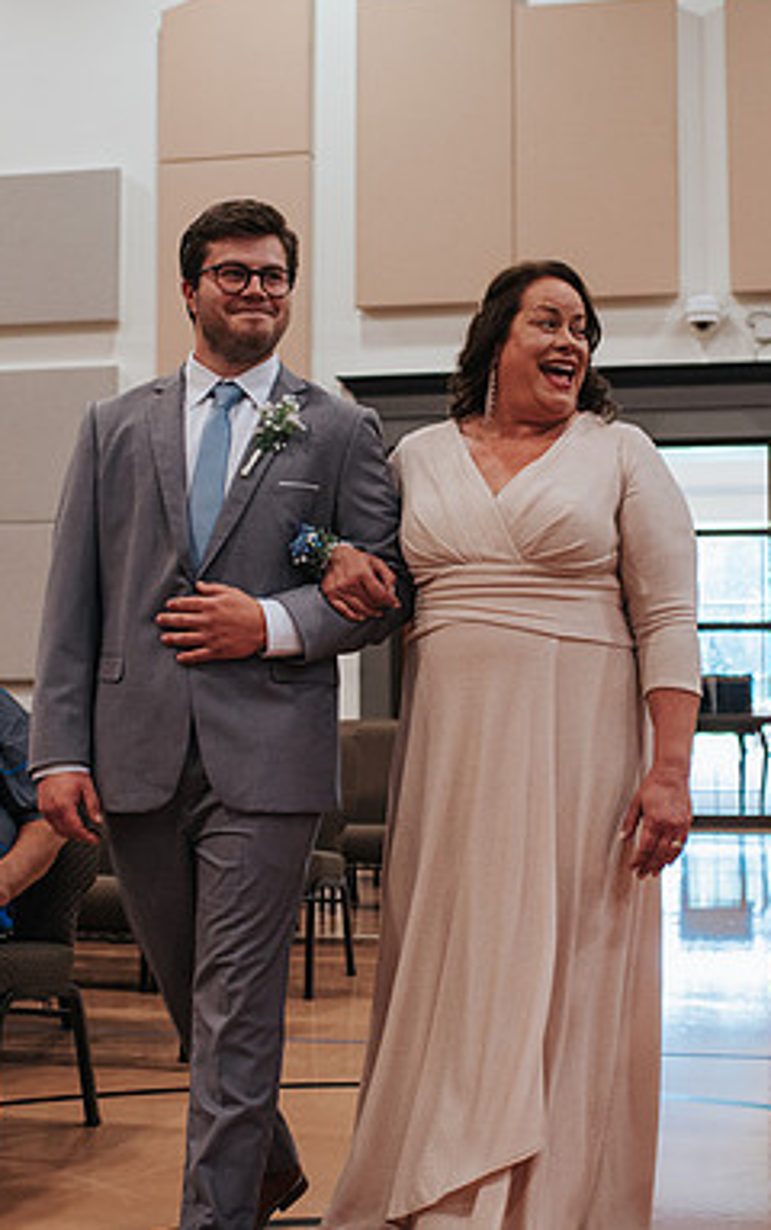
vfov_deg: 37.5
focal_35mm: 54
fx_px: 1812
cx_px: 466
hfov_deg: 24.0
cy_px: 612
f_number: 3.2
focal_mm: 35
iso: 1000
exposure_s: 1/200
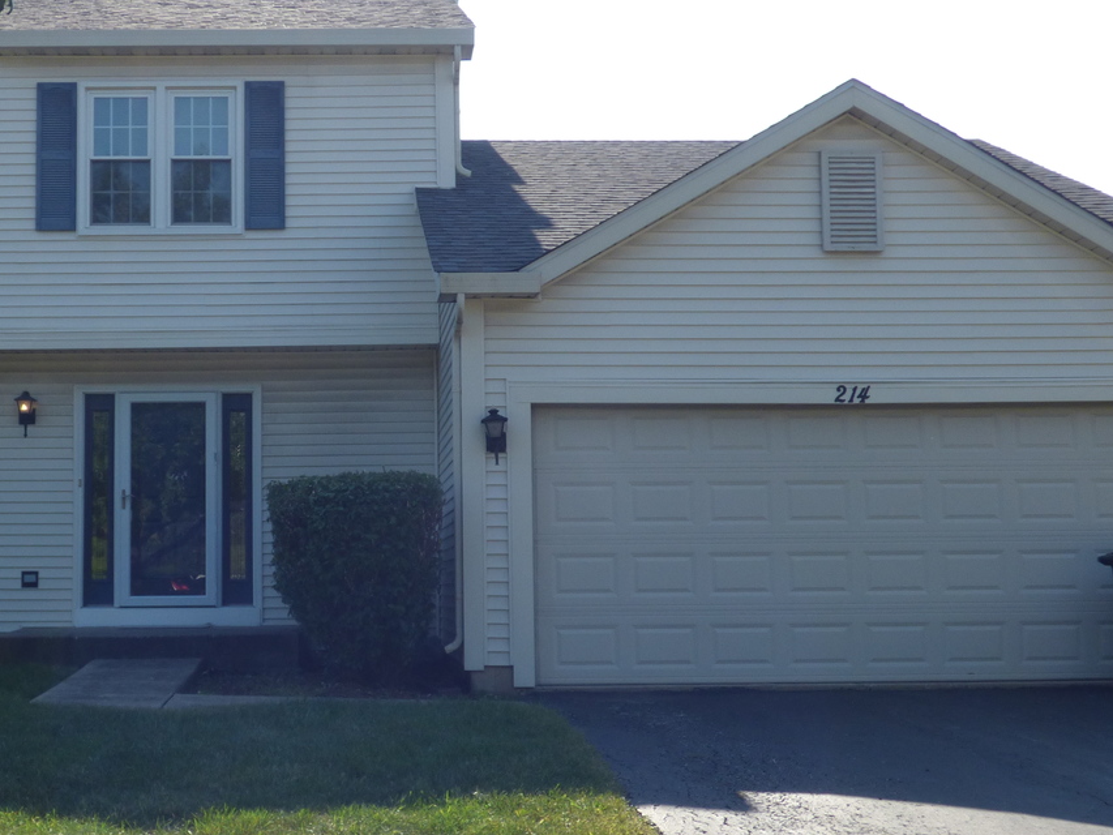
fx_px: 1736
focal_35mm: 54
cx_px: 355
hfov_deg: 35.1
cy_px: 461
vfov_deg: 27.0
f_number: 4
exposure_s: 1/500
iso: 100
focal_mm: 5.78
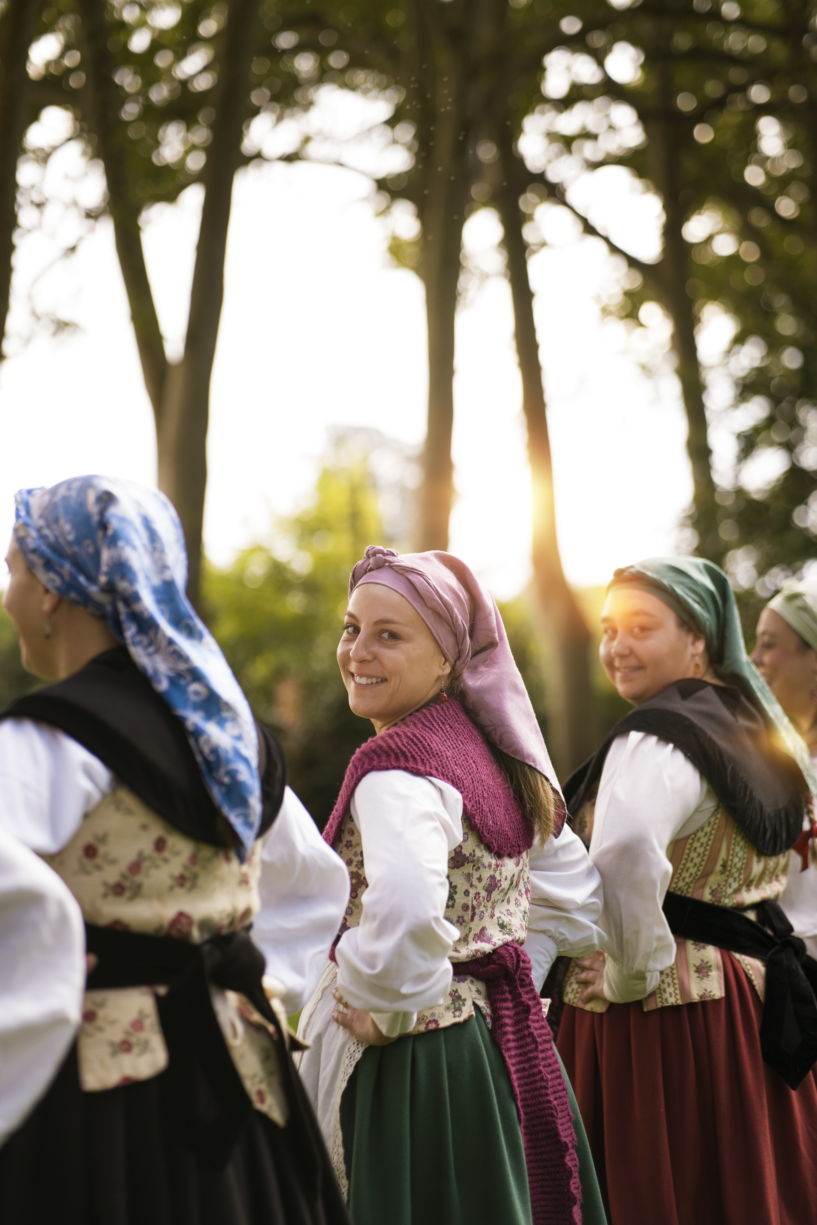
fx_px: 2553
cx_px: 408
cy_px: 612
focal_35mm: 75
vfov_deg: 27.0
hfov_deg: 18.2
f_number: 2.2
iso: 400
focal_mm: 75
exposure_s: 1/800
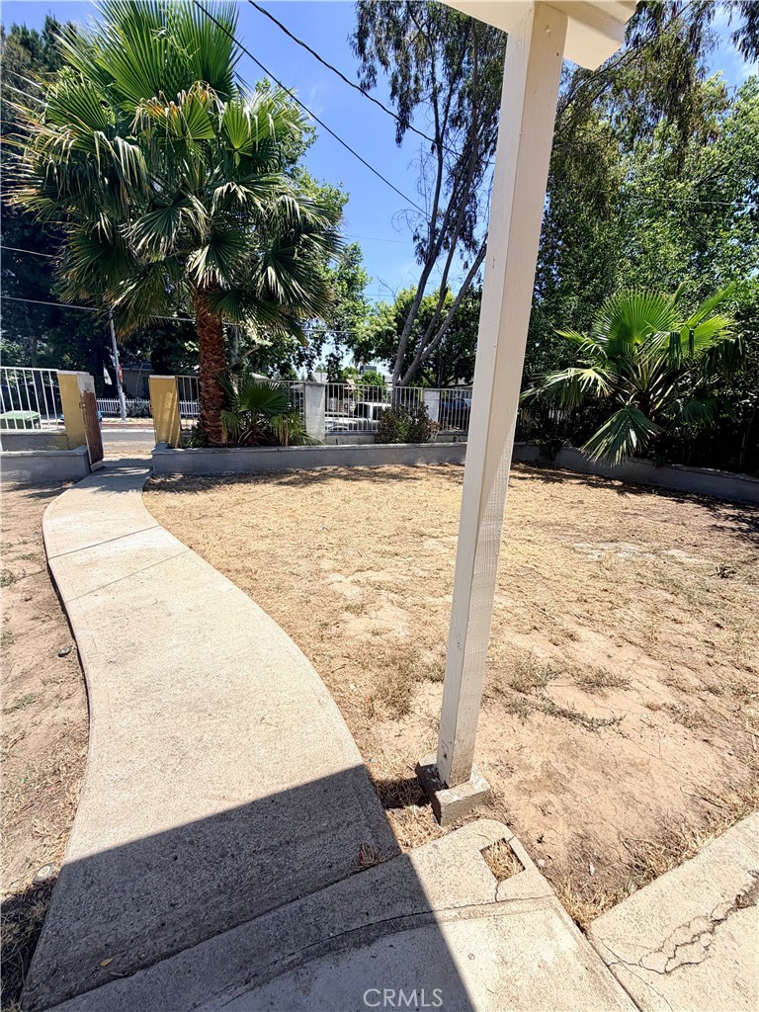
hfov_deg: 85.7
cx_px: 380
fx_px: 409
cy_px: 506
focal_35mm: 14
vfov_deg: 102.1
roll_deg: -1.6
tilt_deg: -13.9
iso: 20
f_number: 2.2
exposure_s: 1/876
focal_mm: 2.22
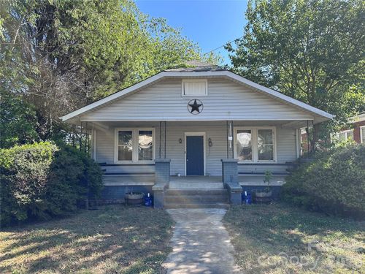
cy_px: 137
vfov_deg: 56.8
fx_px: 253
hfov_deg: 71.6
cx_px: 182
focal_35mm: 24
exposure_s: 1/927
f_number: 1.78
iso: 80
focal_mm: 6.86
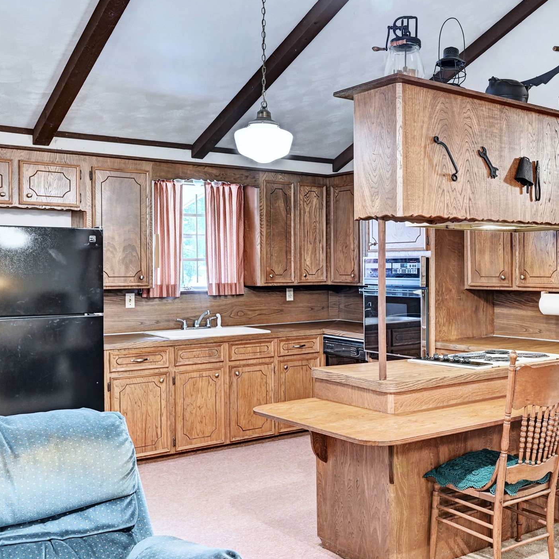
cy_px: 276
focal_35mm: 38
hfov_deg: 43.0
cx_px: 391
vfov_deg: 43.9
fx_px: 694
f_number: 8
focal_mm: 29
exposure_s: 1/1.67
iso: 400
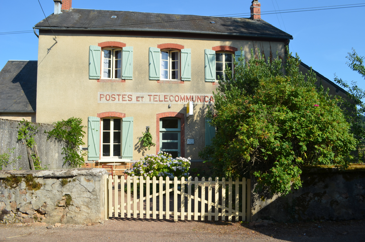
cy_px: 121
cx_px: 182
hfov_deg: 62.0
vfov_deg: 43.4
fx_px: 304
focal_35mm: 30
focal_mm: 20
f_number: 8
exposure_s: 1/250
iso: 110
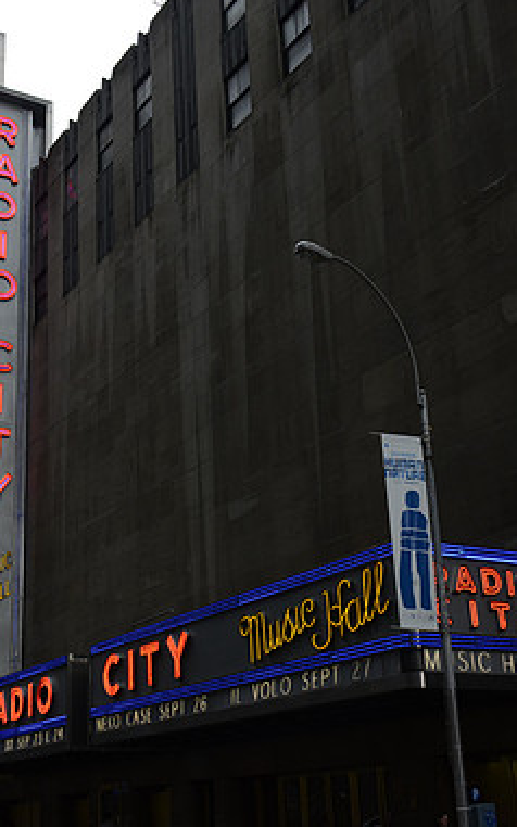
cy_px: 412
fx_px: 1100
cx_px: 213
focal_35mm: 49
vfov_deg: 41.2
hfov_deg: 26.4
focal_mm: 21
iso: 400
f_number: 8
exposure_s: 1/100
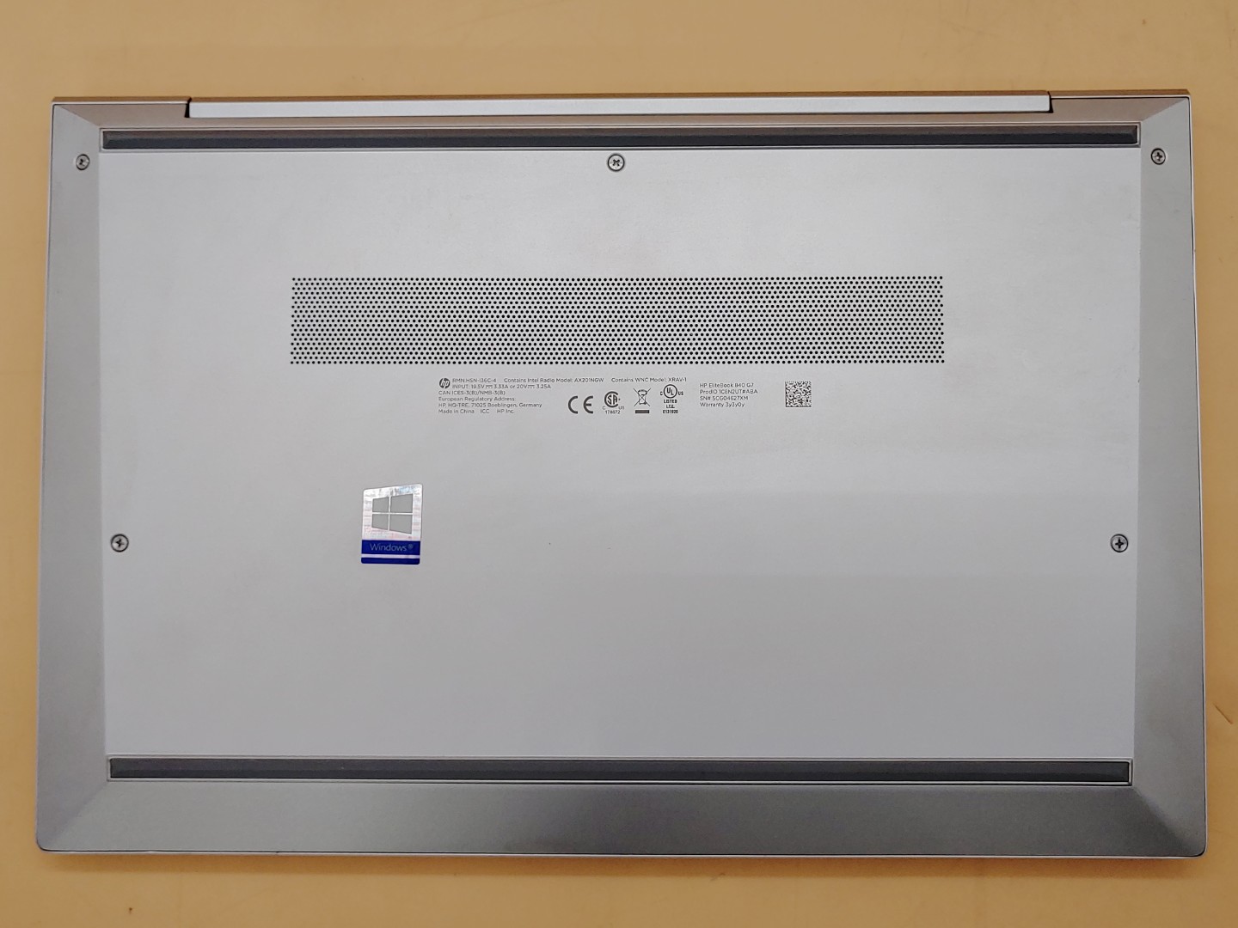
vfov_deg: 39.7
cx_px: 619
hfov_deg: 51.4
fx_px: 1287
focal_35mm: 36
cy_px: 464
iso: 50
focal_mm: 4.36
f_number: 1.8
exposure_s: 1/181
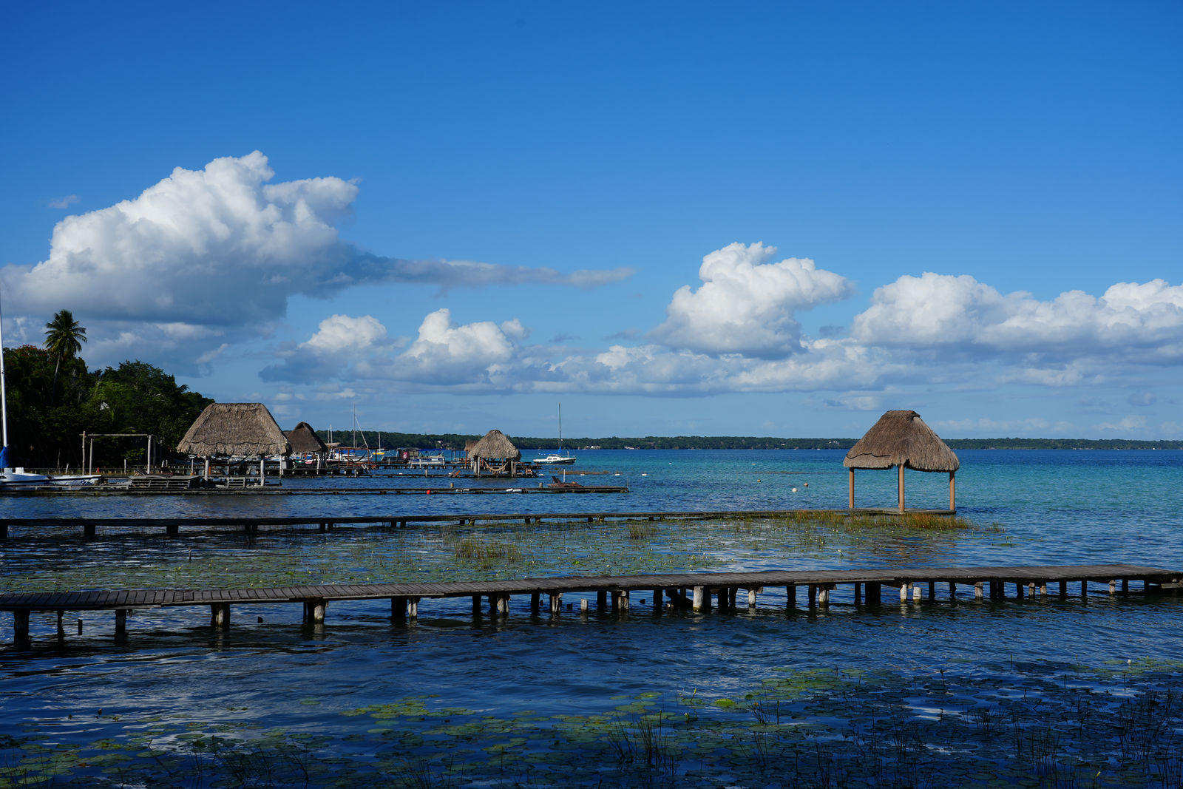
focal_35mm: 43
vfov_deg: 31.2
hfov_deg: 45.4
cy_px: 394
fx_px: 1413
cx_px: 592
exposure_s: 1/320
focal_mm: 43
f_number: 10
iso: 100
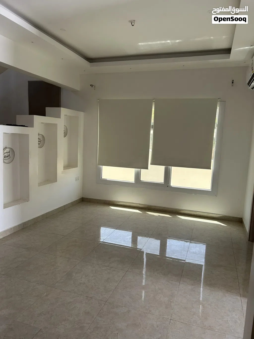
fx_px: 254
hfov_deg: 53.1
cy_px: 170
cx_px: 127
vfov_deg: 67.3
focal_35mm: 26
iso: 80
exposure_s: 1/121
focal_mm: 5.7
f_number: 1.5
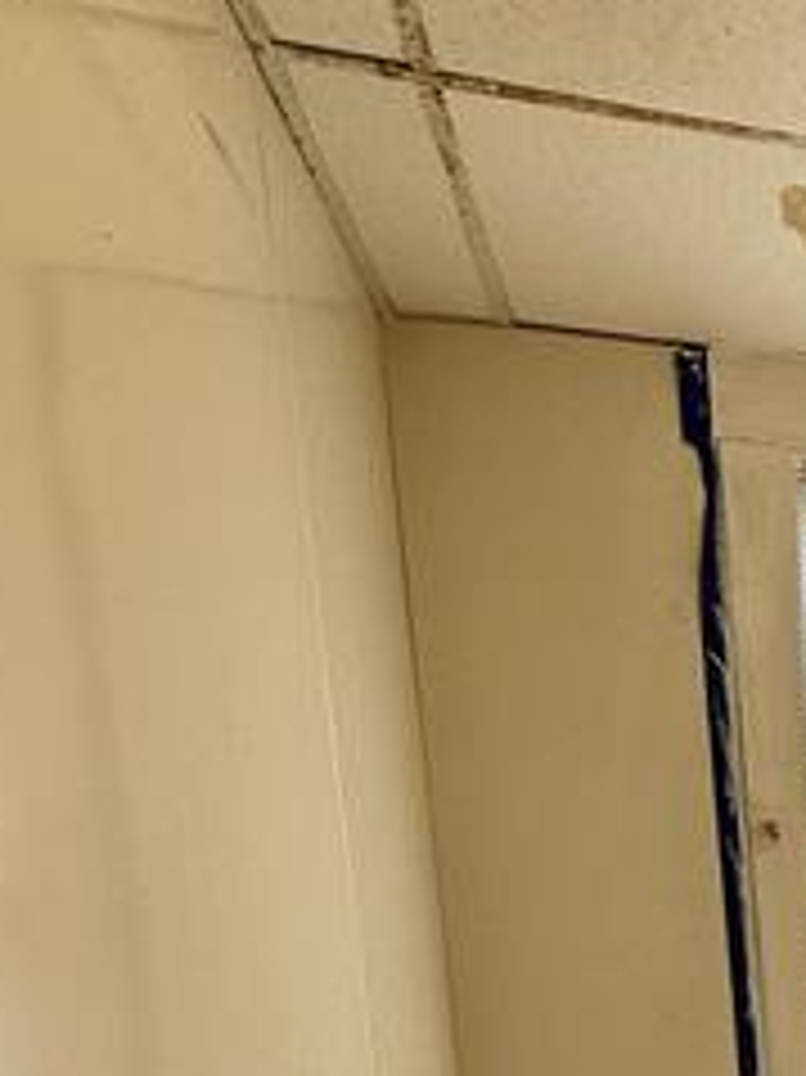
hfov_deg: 24.5
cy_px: 1193
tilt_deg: -6.8
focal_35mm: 45
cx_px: 1229
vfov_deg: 35.7
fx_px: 1398
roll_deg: +1.9
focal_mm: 2.22
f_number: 2.2
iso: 50
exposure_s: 1/386
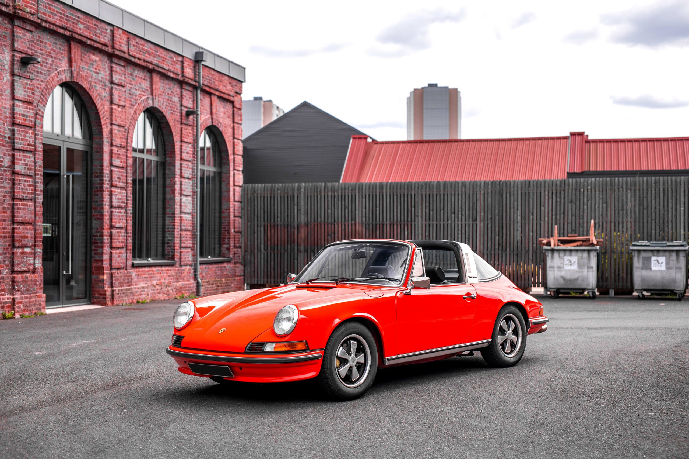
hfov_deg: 39.6
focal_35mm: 50
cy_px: 230
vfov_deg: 27.0
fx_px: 956
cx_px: 344
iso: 100
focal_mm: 50
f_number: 3.2
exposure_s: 1/640
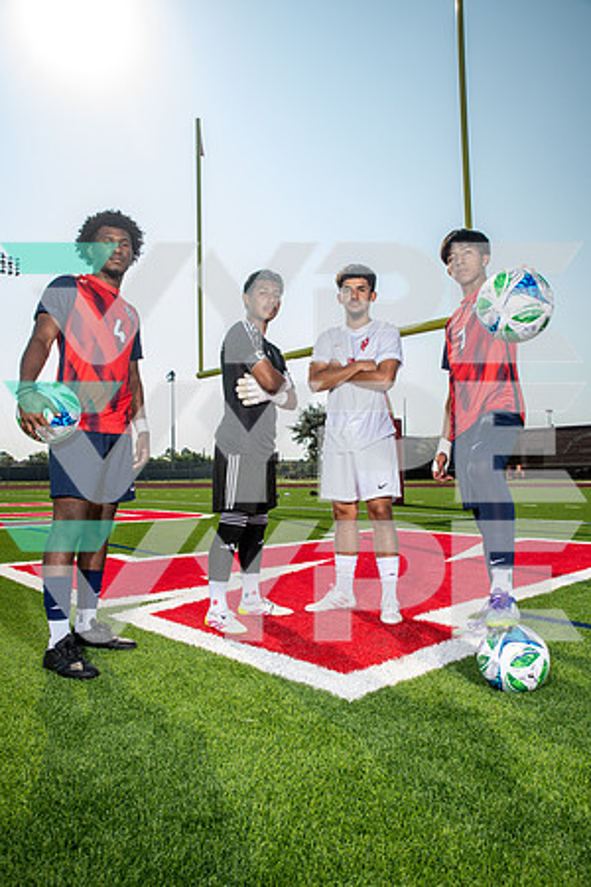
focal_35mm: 26
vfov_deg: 69.4
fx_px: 640
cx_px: 296
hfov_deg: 49.6
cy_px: 444
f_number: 6.3
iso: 100
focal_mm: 26
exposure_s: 1/400
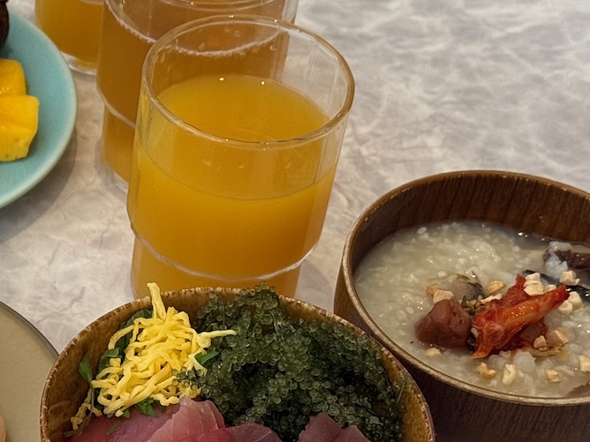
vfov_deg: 12.8
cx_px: -42
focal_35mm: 115
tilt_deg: -46.4
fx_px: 1960
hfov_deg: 16.6
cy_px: 354
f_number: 1.78
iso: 64
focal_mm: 6.76
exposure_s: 1/361
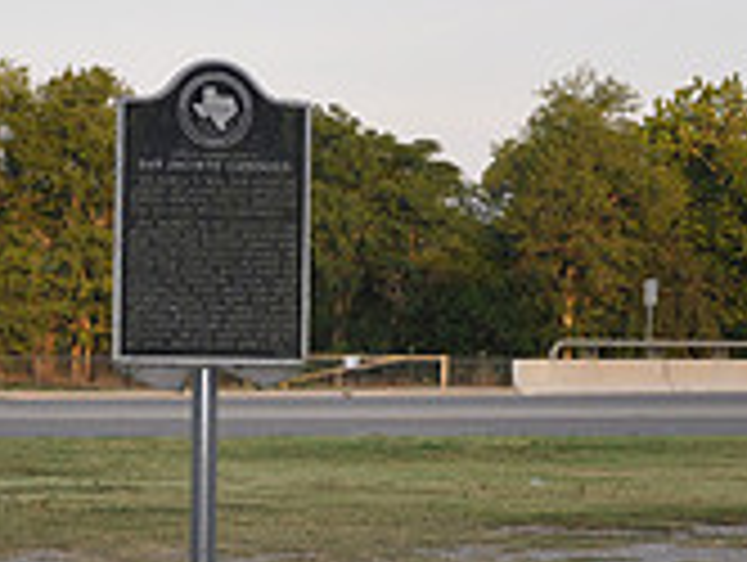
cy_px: 299
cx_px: 252
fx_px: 3479
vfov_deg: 9.2
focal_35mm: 161
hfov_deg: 12.2
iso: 250
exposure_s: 1/200
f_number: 4.2
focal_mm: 32
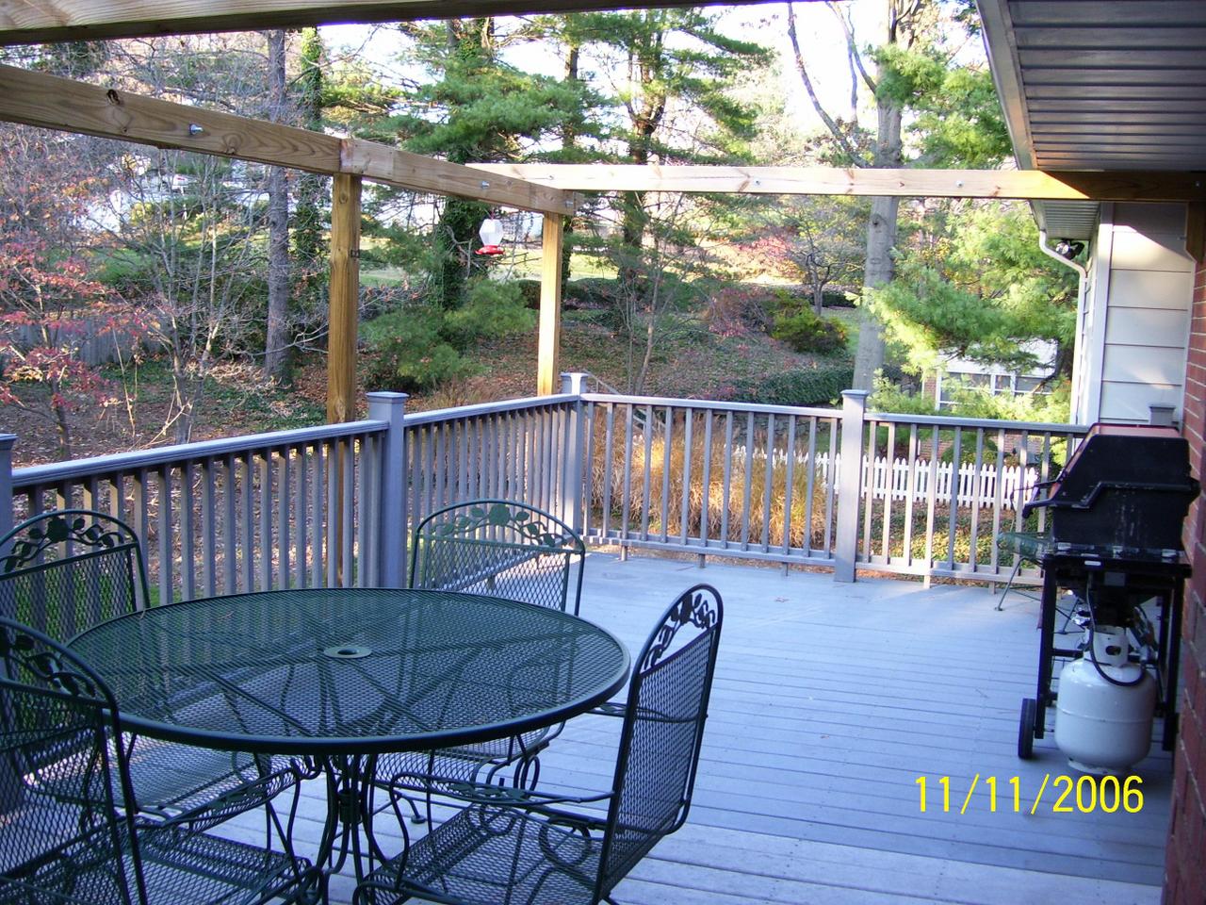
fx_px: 1289
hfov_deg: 50.1
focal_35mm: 37
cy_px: 452
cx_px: 603
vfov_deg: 38.7
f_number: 2.7
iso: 80
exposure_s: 1/60
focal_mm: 6
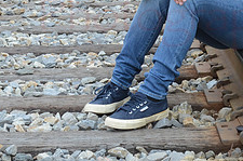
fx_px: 835
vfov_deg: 10.8
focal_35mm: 124
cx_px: 176
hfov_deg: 16.5
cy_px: -33
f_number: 11
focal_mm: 32
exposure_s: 1/125
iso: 640
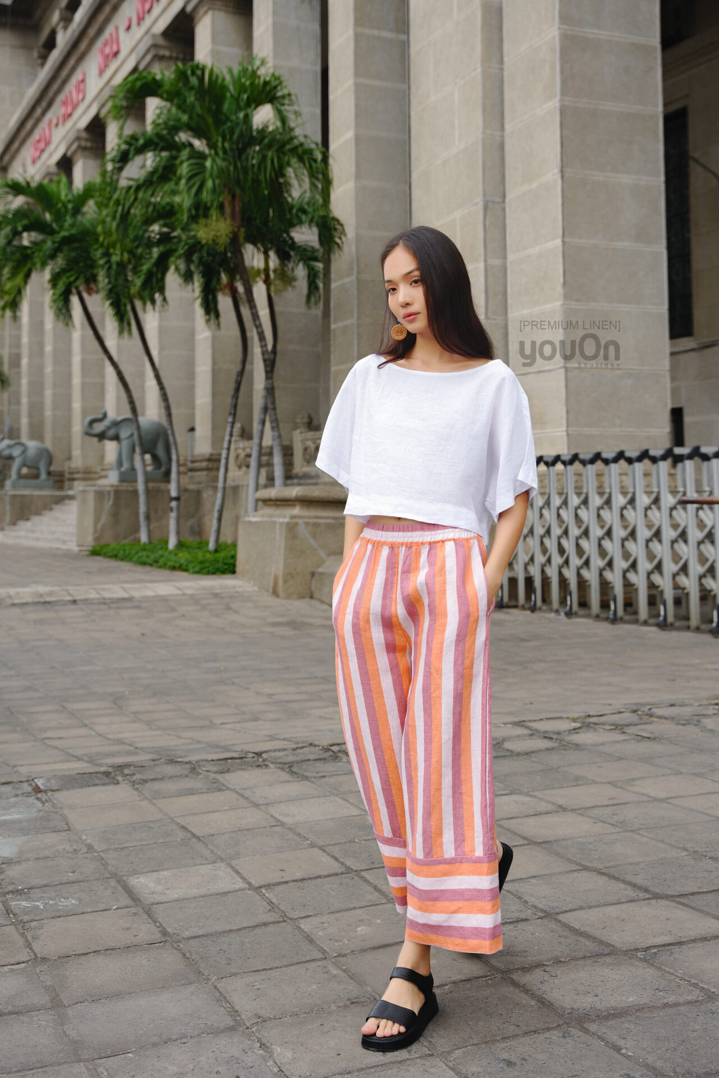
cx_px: 360
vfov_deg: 45.6
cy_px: 539
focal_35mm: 43
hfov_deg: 31.3
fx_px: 1282
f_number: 4.5
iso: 320
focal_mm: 42.8
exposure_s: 1/640
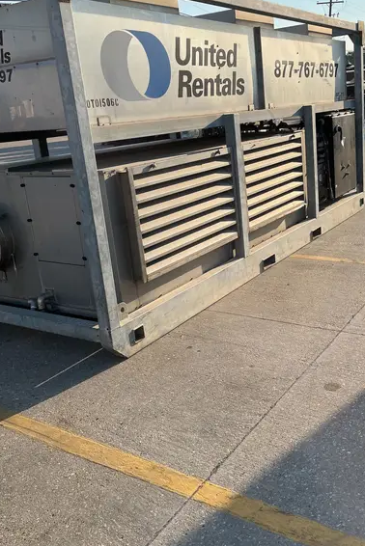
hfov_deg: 37.5
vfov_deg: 54.3
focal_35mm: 35
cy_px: 244
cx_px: 242
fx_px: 532
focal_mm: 5.1
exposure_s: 1/3311
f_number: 1.6
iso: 50
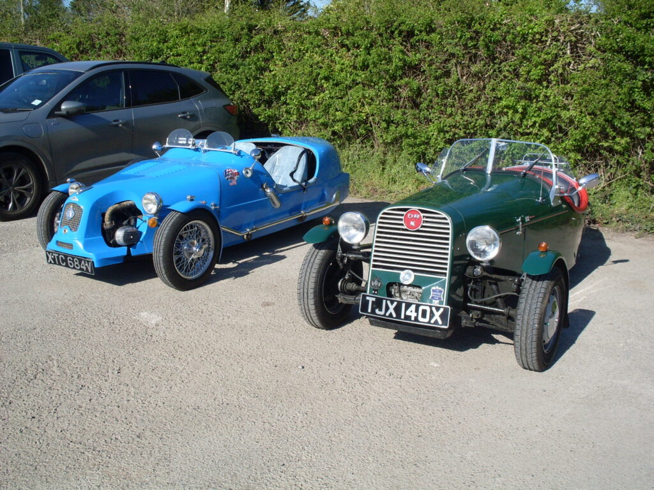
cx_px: 327
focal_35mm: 38
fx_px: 718
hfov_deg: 49.0
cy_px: 245
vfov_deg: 37.7
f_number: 8.4
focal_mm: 6.3
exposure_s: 1/250
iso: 80
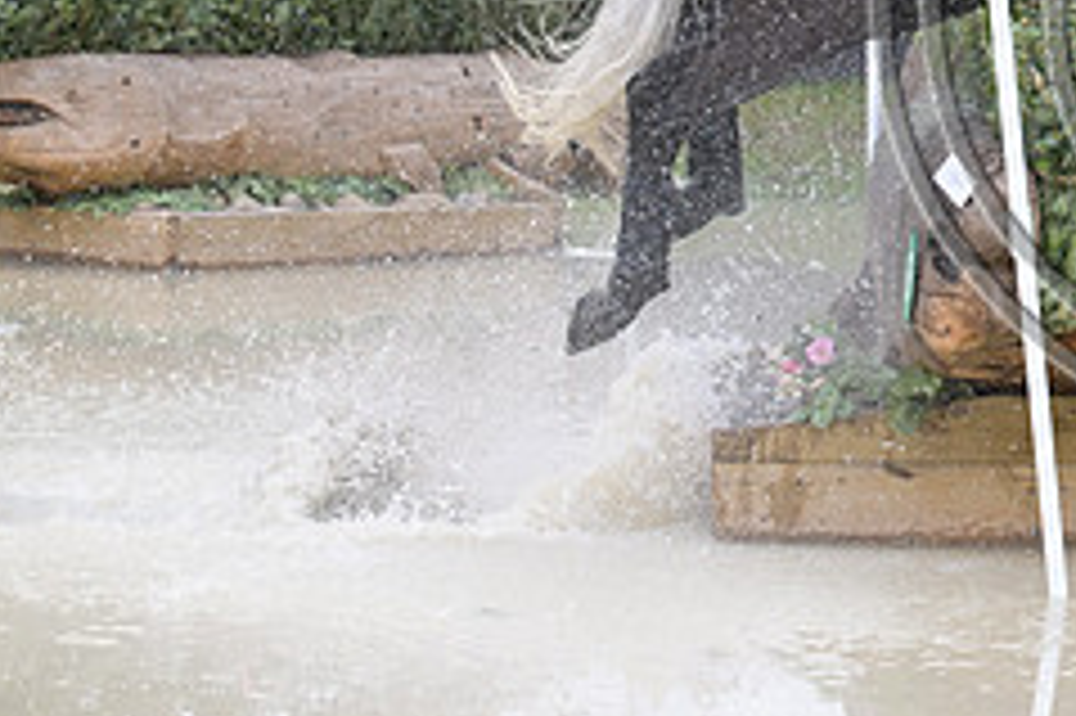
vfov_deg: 6.0
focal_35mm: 226
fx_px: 6750
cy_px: -70
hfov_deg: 9.0
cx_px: 1283
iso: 1400
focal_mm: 93
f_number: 5.6
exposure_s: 1/1250
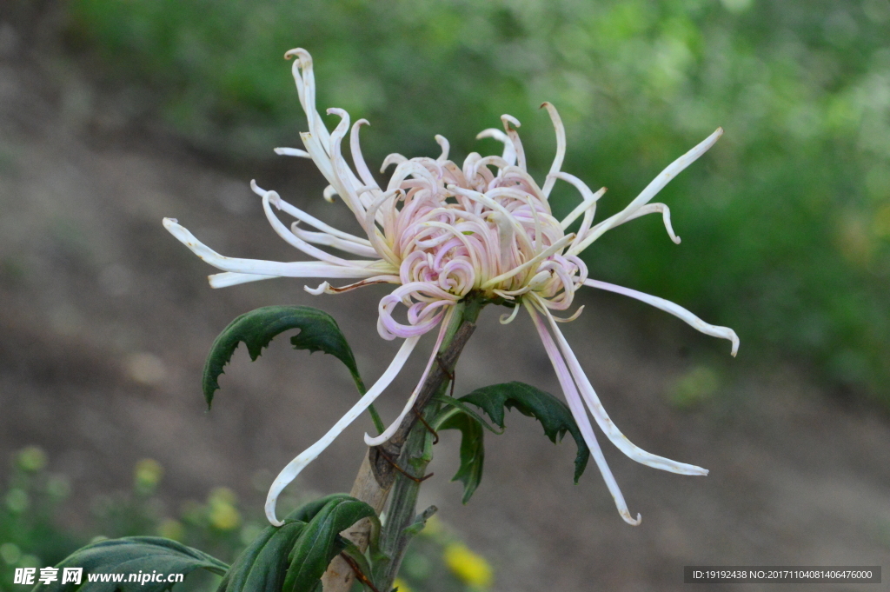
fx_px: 5187
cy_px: 296
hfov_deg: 9.8
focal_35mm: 210
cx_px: 445
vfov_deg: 6.5
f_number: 10
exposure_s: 1/250
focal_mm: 140
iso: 2800
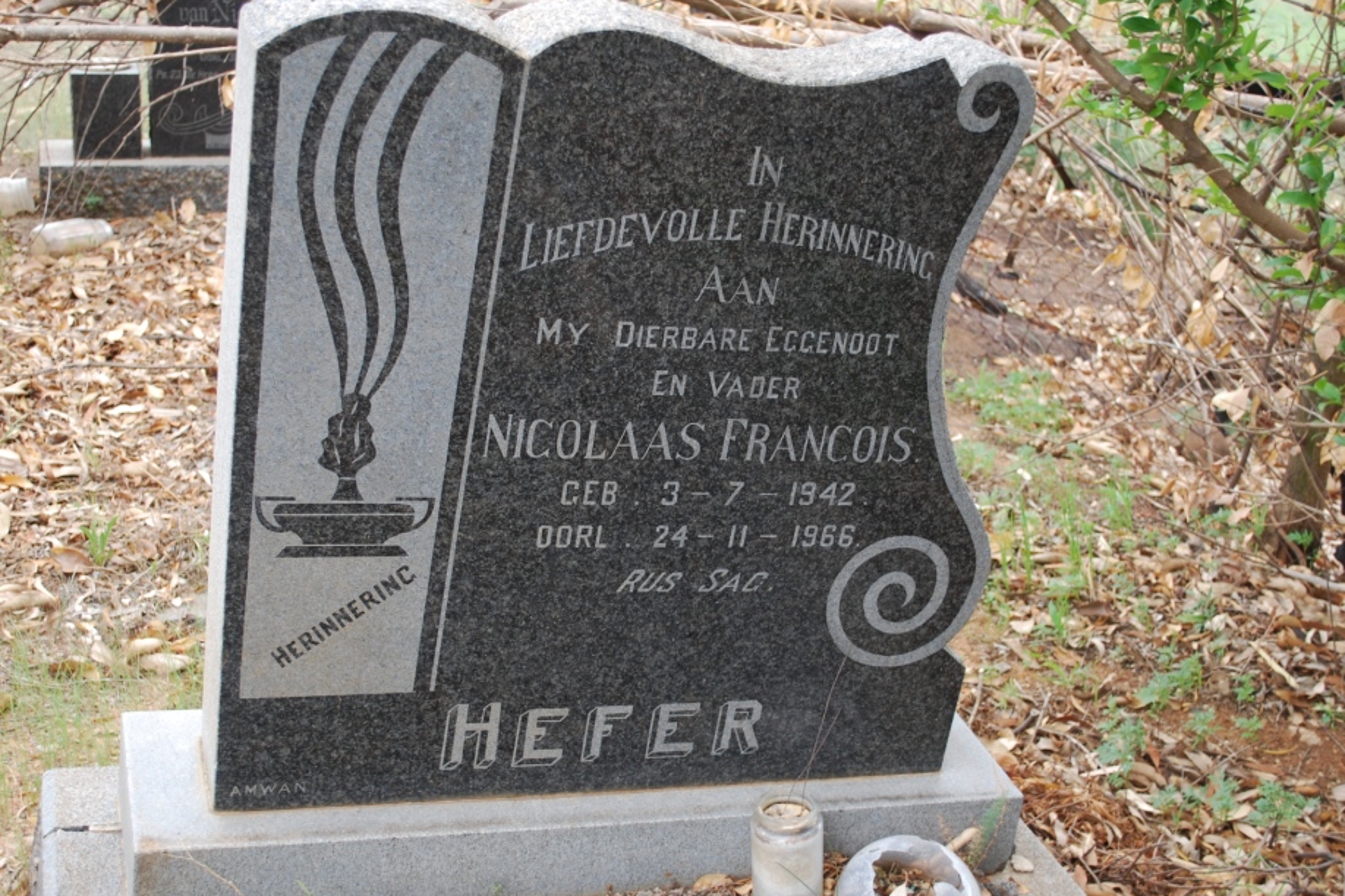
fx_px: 1814
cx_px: 689
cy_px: 465
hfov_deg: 40.7
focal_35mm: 49
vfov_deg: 27.8
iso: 200
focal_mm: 29
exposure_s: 1/30
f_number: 4.8
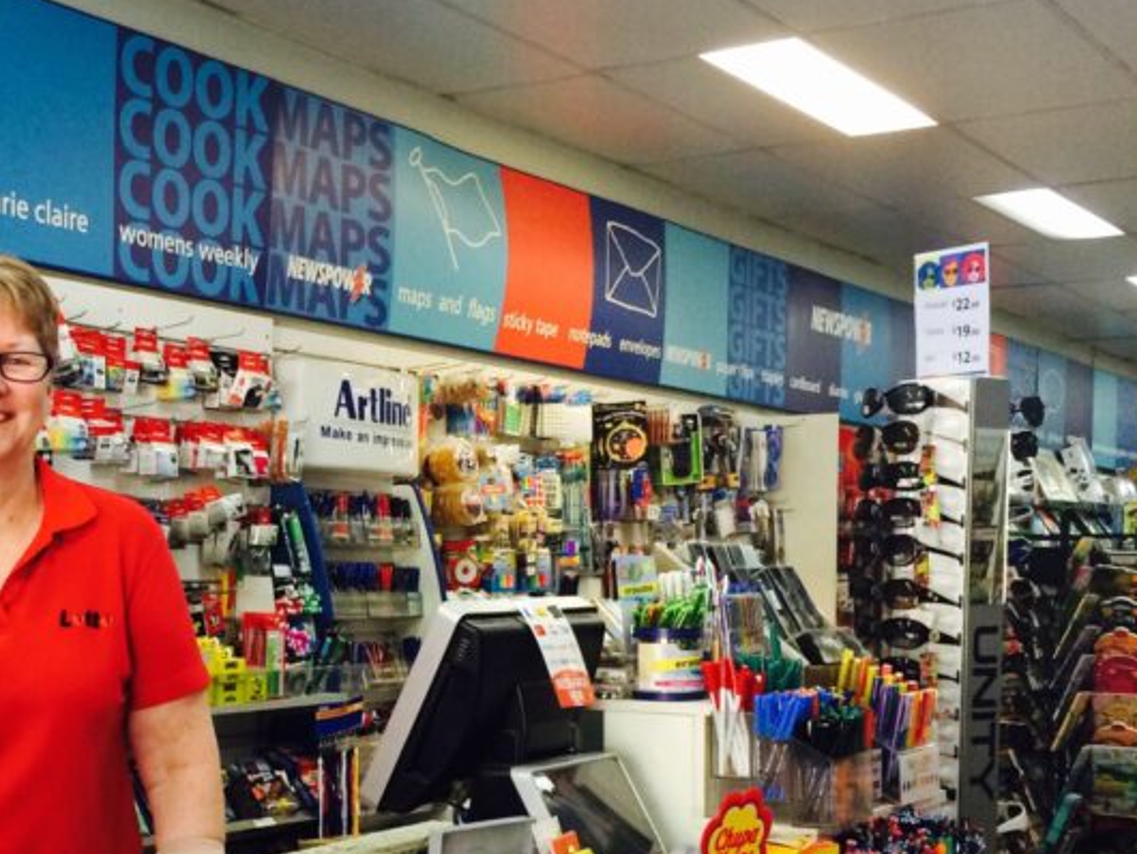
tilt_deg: -2.4
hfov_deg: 33.4
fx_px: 1840
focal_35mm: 56
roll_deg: -0.6
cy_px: 609
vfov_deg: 25.9
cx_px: 236
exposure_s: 1/33
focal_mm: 4.15
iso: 80
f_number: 2.2
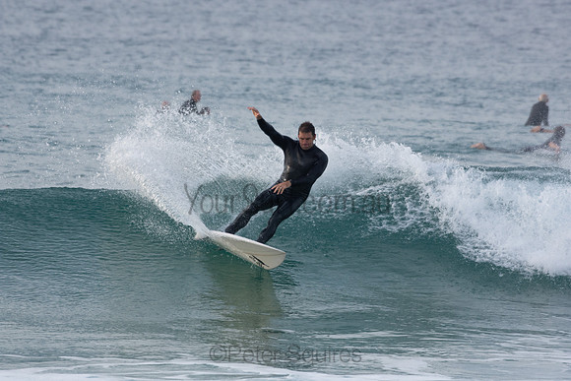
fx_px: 7615
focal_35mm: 480
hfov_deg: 4.3
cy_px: 190
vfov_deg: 2.9
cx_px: 286
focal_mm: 320
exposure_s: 1/2000
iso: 720
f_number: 5.6
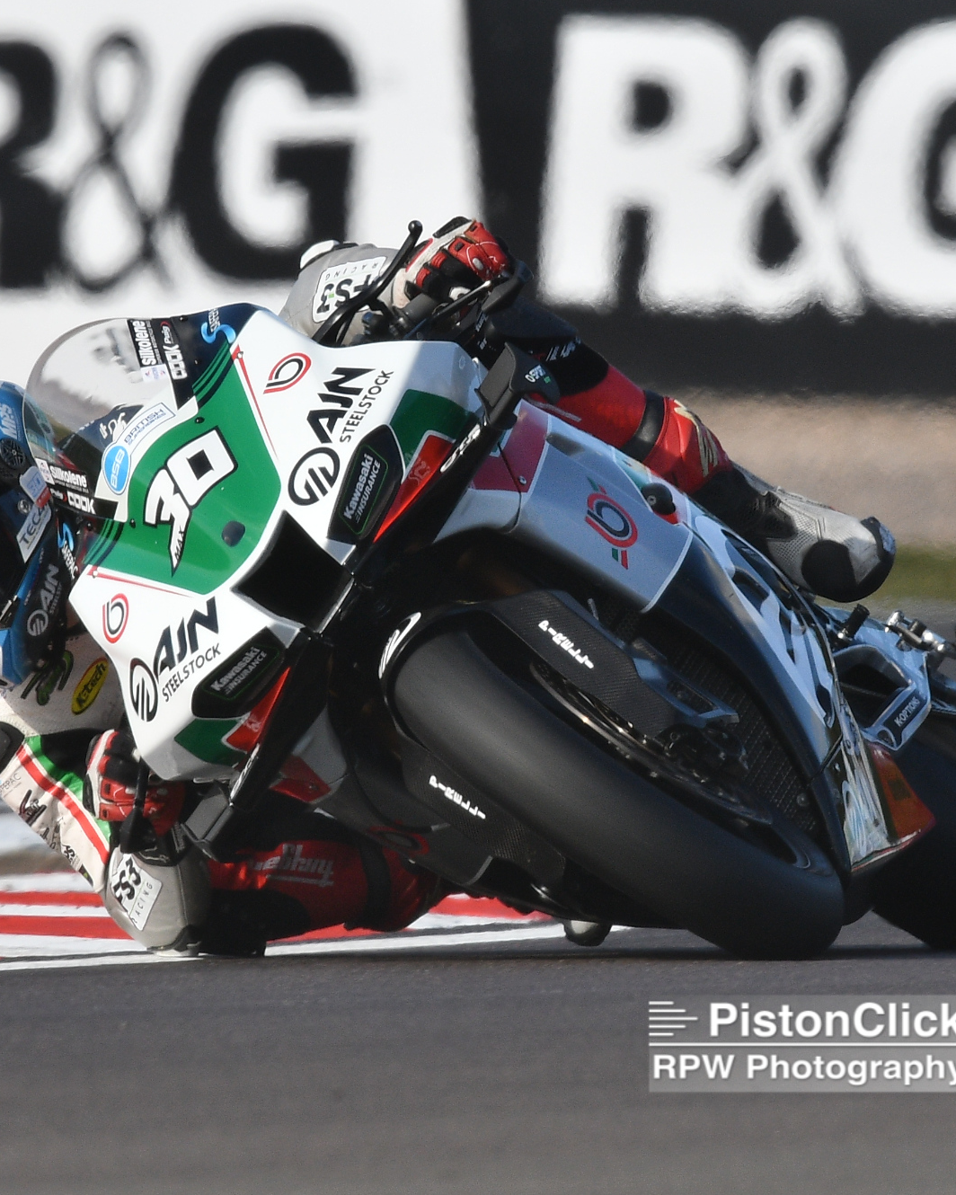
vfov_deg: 1.4
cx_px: 281
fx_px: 49903
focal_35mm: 1411
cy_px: 598
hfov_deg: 1.1
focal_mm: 500
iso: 250
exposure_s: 1/1250
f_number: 7.1
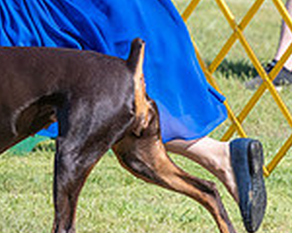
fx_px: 6551
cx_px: -77
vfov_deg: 2.0
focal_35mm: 758
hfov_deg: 2.6
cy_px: 14
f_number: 6.3
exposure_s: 1/2000
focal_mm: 179
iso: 800
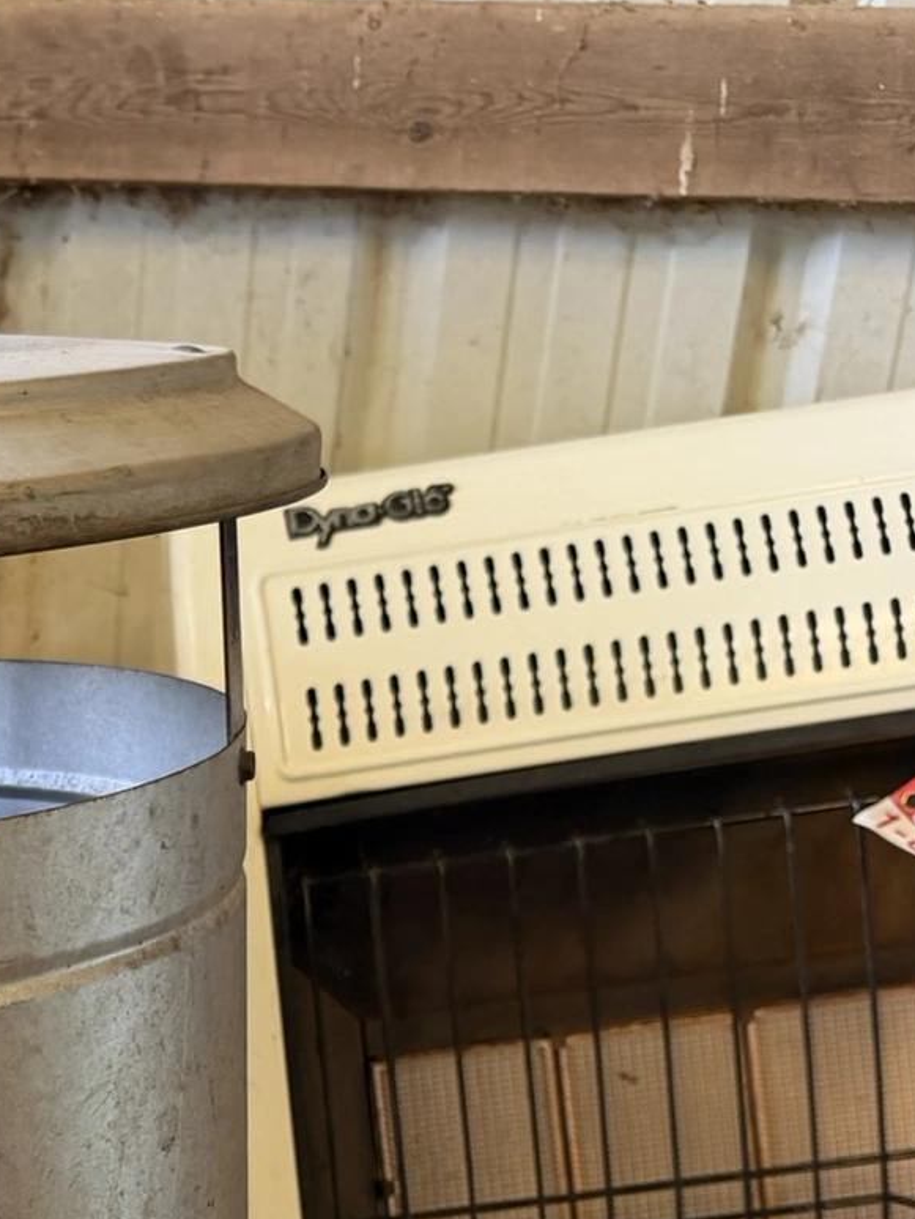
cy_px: 1307
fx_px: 2184
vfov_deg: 28.6
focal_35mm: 62
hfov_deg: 22.4
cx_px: -74
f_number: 1.78
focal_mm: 6.76
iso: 200
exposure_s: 1/66
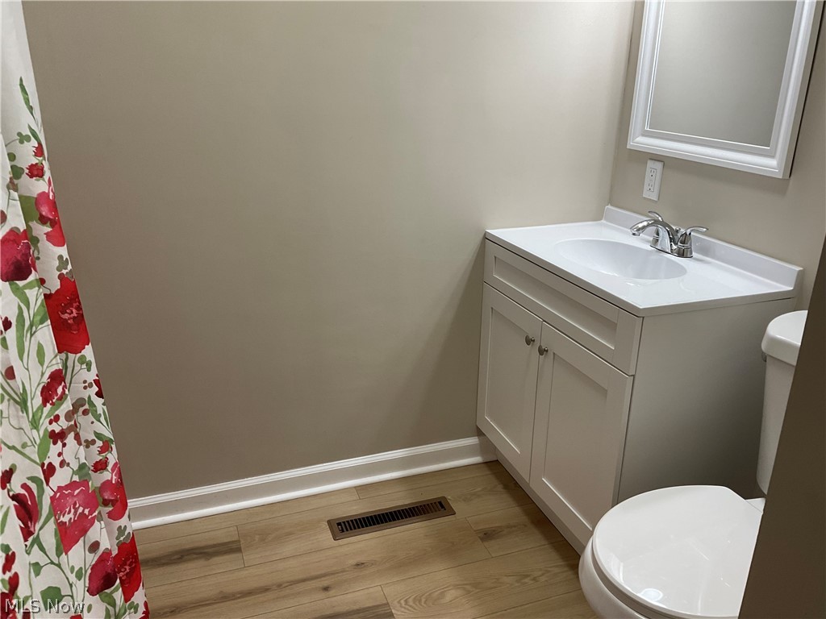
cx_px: 413
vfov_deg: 48.2
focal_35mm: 29
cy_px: 310
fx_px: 692
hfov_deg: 61.7
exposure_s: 1/60
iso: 40
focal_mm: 3
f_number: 1.8
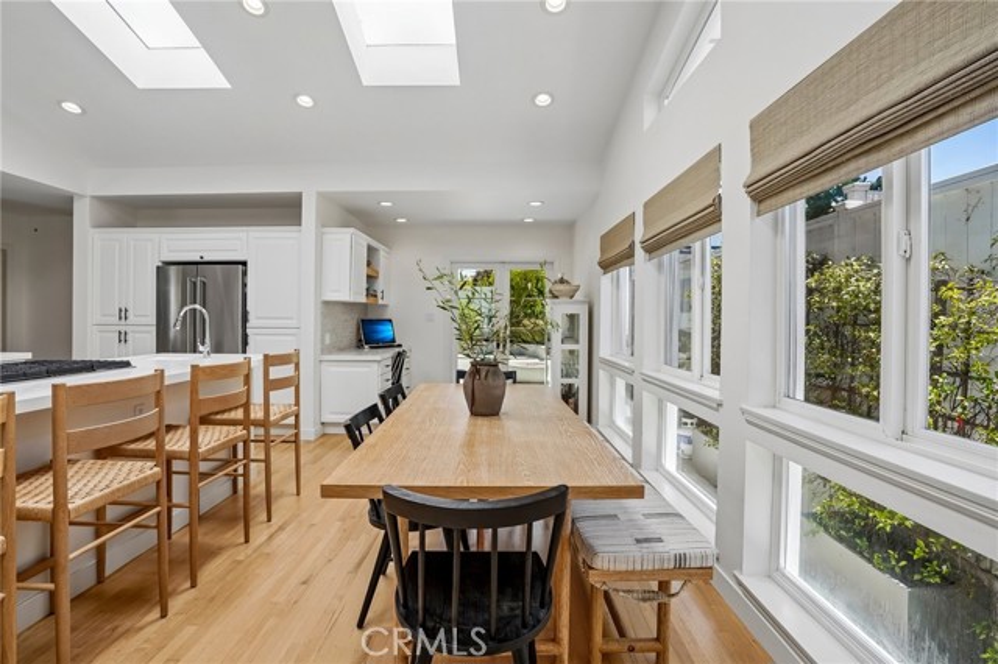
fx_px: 443
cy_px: 332
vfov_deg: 73.7
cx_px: 499
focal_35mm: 16
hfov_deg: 96.8
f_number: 8
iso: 400
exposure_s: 1/200
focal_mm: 16
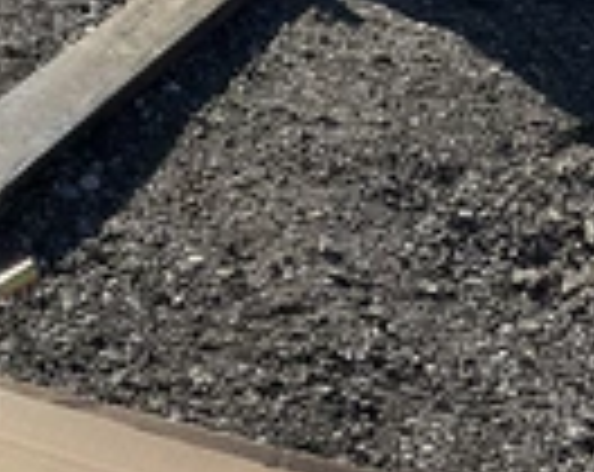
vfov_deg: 16.5
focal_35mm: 86
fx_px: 1509
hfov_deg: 20.7
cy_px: 670
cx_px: -126
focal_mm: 3
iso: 25
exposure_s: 1/1912
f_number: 1.8
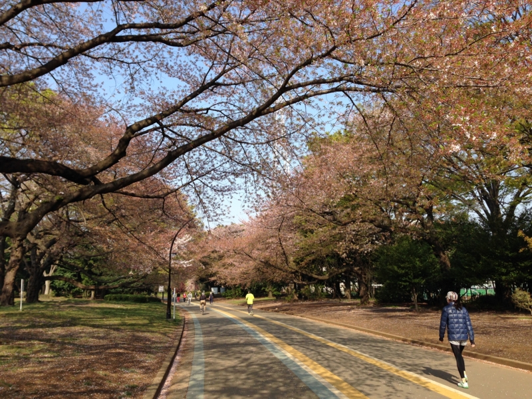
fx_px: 507
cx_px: 266
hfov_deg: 55.4
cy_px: 200
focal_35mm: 33
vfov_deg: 42.9
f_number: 2.4
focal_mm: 4.12
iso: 50
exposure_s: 1/919
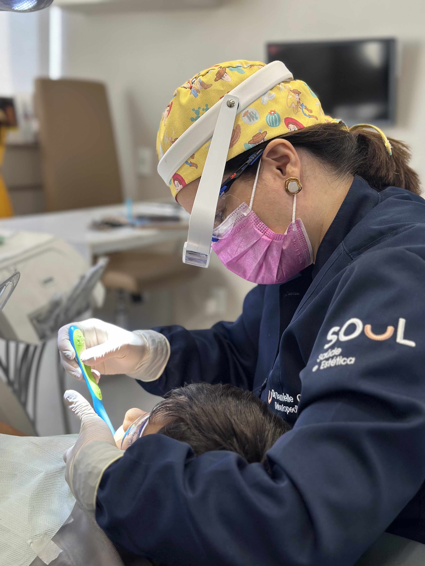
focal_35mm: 48
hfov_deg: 30.3
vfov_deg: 39.7
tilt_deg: -11.5
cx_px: 212
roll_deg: -2.4
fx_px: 786
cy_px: 283
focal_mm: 6.86
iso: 160
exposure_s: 1/120
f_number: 1.78
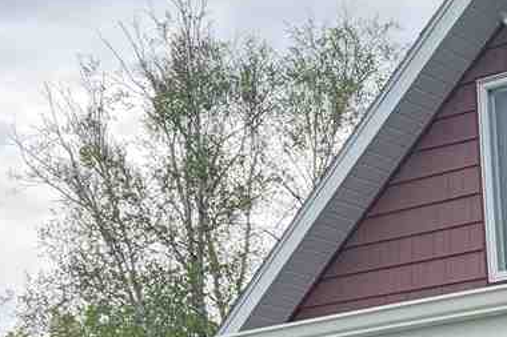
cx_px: 742
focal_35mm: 91
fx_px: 1281
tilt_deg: +0.0
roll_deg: +3.2
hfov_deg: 19.7
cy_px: 539
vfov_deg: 13.9
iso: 64
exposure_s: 1/1484
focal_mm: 5.96
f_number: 1.6
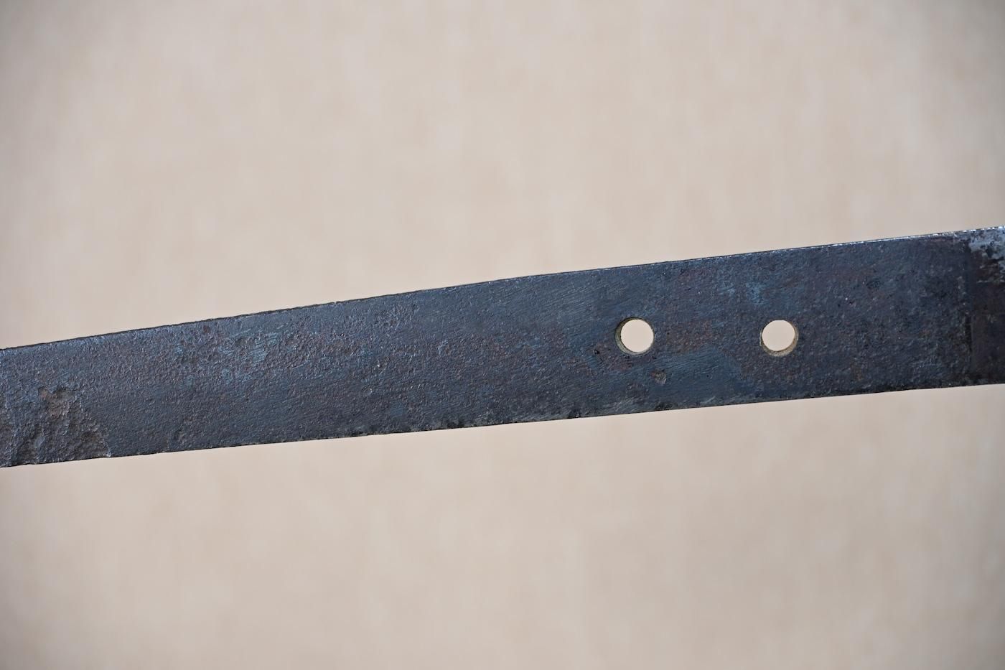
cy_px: 335
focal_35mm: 123
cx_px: 502
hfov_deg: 16.7
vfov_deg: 11.1
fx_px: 3433
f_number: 5.3
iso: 100
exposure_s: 1/1.6
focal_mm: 82
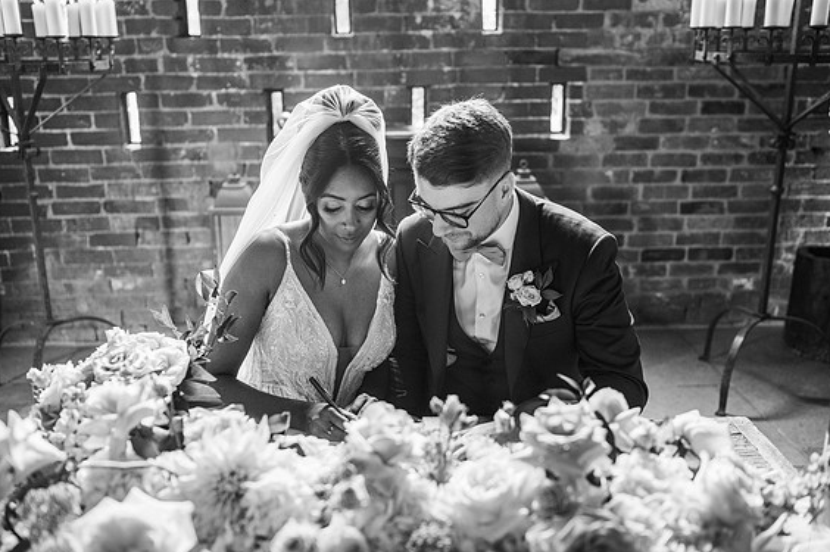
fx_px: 829
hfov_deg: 53.2
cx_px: 418
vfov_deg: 36.8
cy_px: 280
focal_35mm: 36
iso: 1000
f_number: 2.2
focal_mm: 35
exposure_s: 1/200
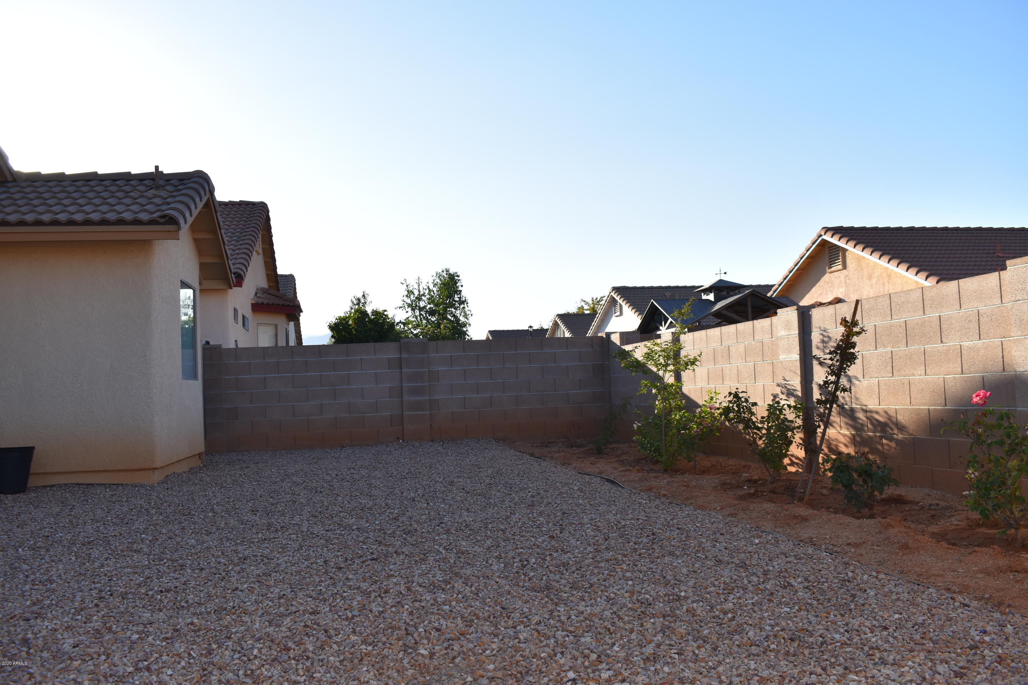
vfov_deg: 41.7
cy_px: 342
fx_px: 899
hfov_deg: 59.5
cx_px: 514
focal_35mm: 32
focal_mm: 21
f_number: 8
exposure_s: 1/200
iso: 100
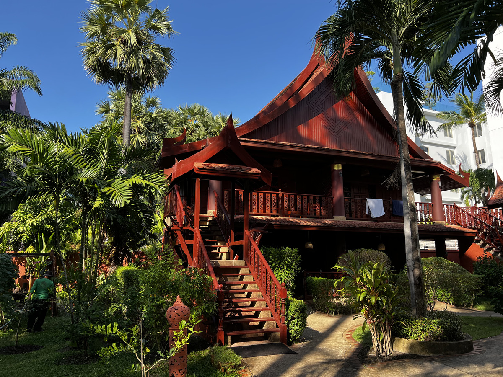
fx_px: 378
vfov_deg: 53.1
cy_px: 188
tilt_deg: +11.0
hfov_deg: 67.3
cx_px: 252
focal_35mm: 26
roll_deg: +0.9
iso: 50
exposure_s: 1/1196
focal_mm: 5.7
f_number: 1.5
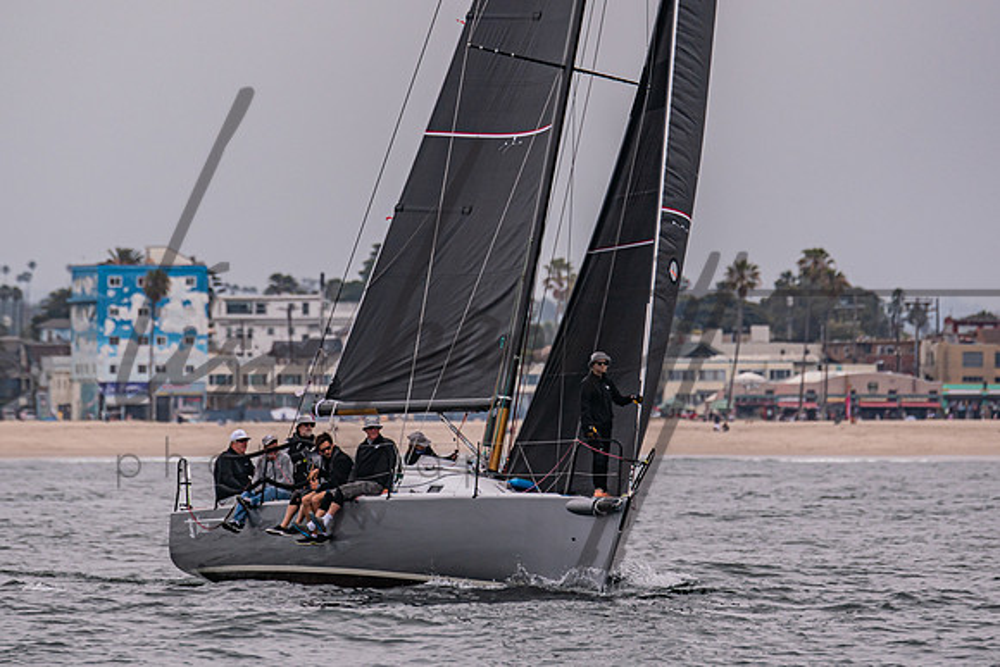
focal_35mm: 663
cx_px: 493
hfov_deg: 3.1
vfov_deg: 2.1
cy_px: 268
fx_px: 18417
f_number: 5.6
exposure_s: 1/2500
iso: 200
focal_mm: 340
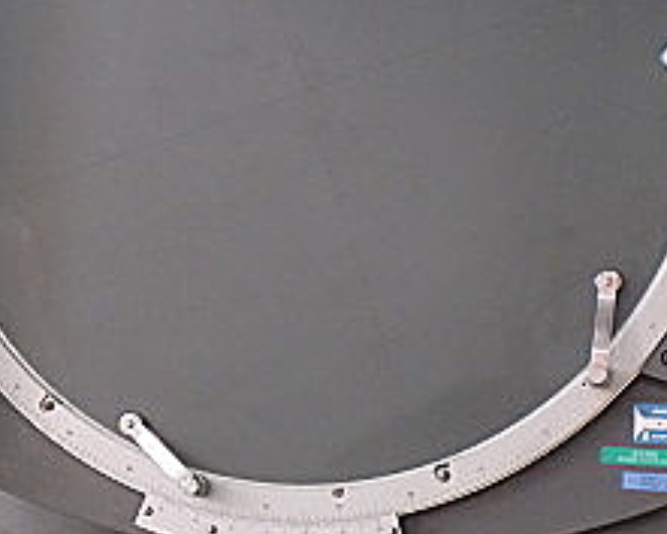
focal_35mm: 99
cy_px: 419
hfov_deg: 19.3
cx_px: 260
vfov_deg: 15.5
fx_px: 1955
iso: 250
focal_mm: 6.3
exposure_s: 1/60
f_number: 3.1
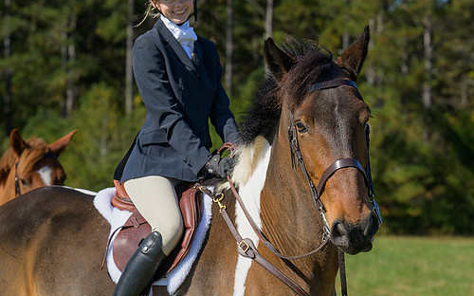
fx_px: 1369
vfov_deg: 12.3
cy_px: 112
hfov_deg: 19.6
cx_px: 282
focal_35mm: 106
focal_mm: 77
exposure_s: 1/1000
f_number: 4
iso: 200
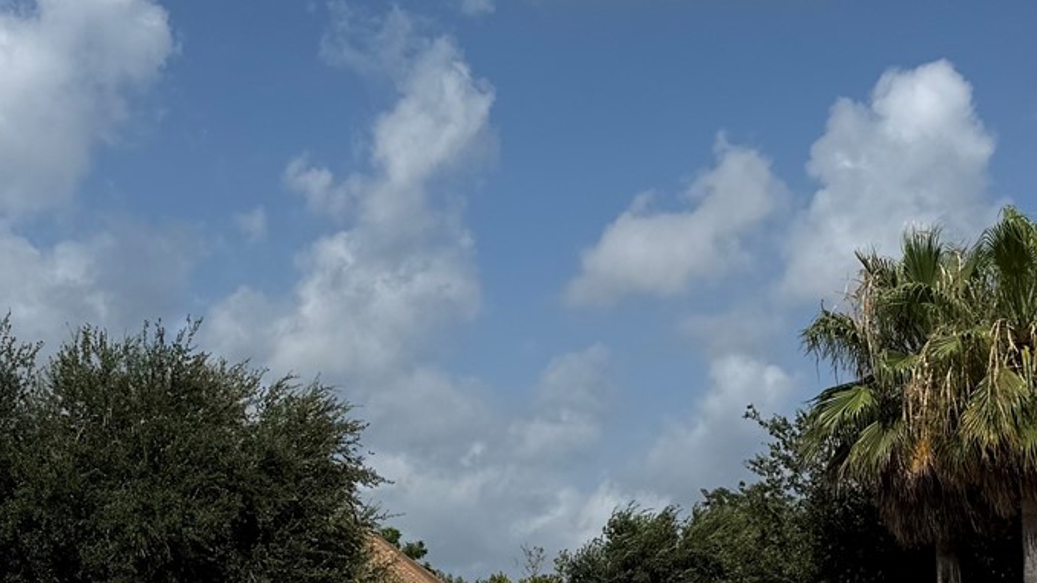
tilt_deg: +3.5
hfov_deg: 26.9
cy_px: 559
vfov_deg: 15.1
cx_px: 545
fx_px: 2172
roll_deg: -0.9
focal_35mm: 79
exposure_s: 1/9091
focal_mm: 6.76
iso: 80
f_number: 1.78
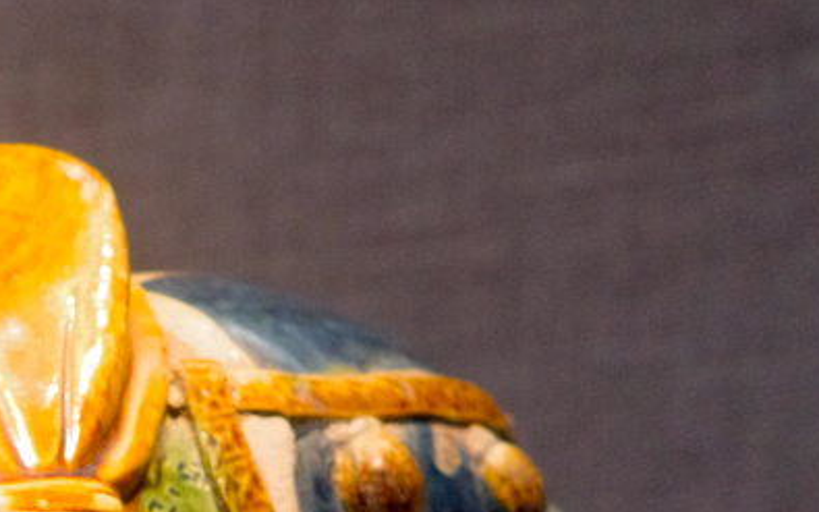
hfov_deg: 10.4
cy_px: 978
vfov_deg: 6.5
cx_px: -249
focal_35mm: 198
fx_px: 4420
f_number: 2.8
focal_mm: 26
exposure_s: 1/40
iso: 1250
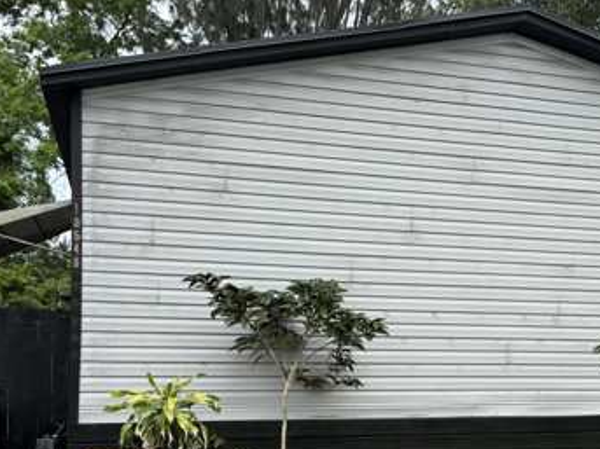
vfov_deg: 25.7
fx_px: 970
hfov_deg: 33.3
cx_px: 485
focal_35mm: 56
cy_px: 341
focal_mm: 6.76
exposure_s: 1/1949
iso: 80
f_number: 1.78
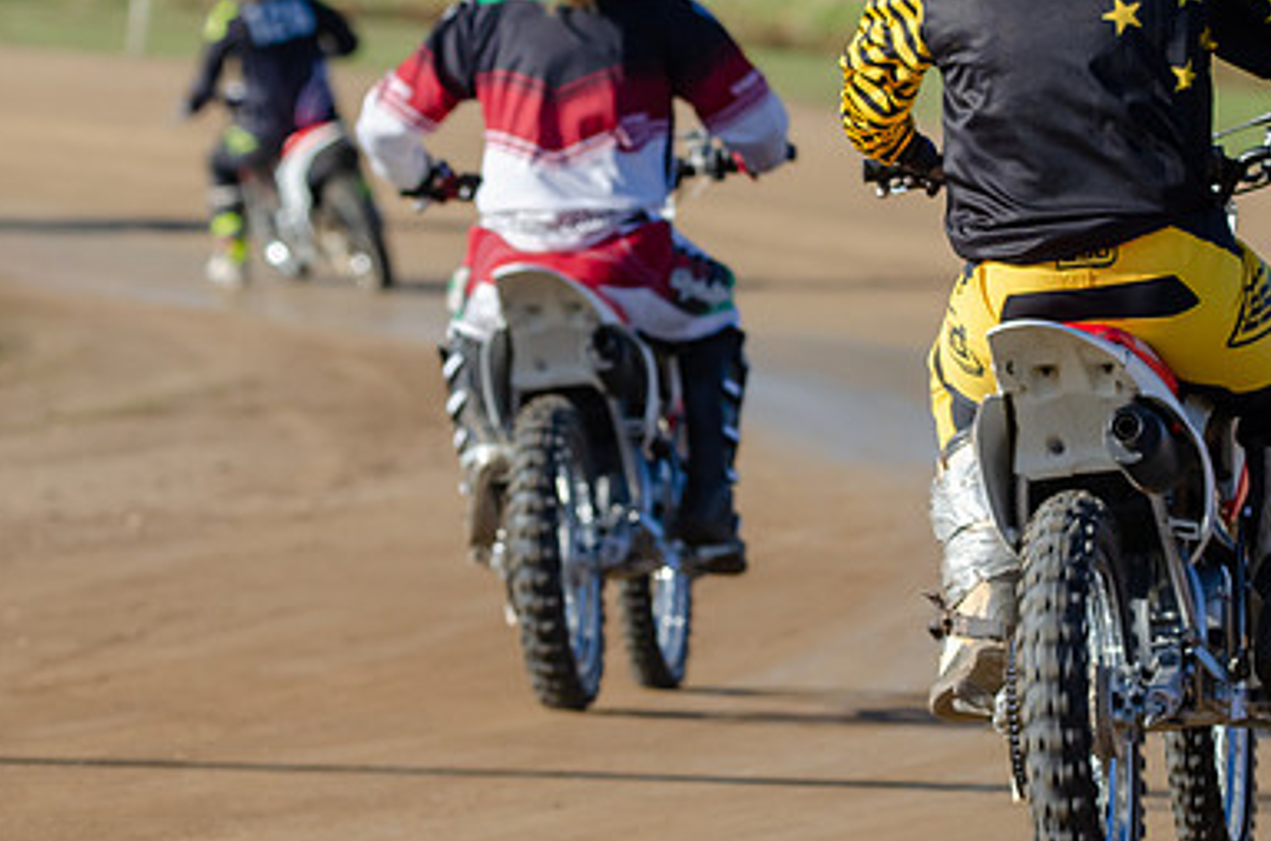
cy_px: 315
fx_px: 14756
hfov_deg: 4.9
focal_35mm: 419
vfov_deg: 3.3
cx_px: 619
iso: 400
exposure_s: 1/1250
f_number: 5.3
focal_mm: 185
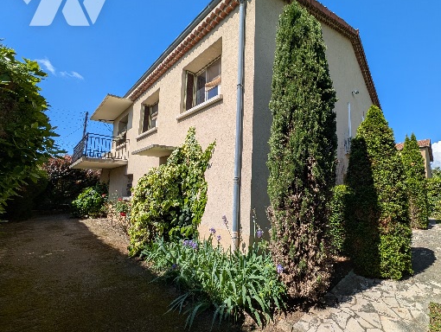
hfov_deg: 96.1
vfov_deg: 81.9
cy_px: 168
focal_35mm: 15
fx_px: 191
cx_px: 275
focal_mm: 2.23
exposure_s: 1/2119
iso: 43
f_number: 1.95
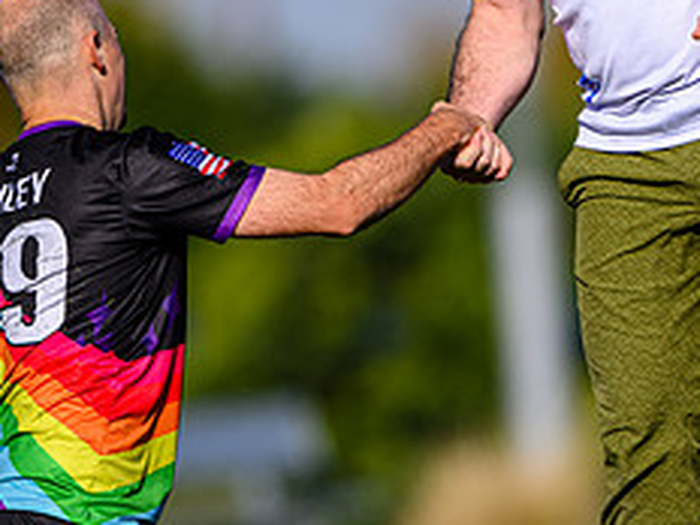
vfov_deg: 1.5
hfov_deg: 2.1
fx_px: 19433
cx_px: 425
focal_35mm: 961
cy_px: 155
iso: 100
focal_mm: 400
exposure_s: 1/2500
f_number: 3.2
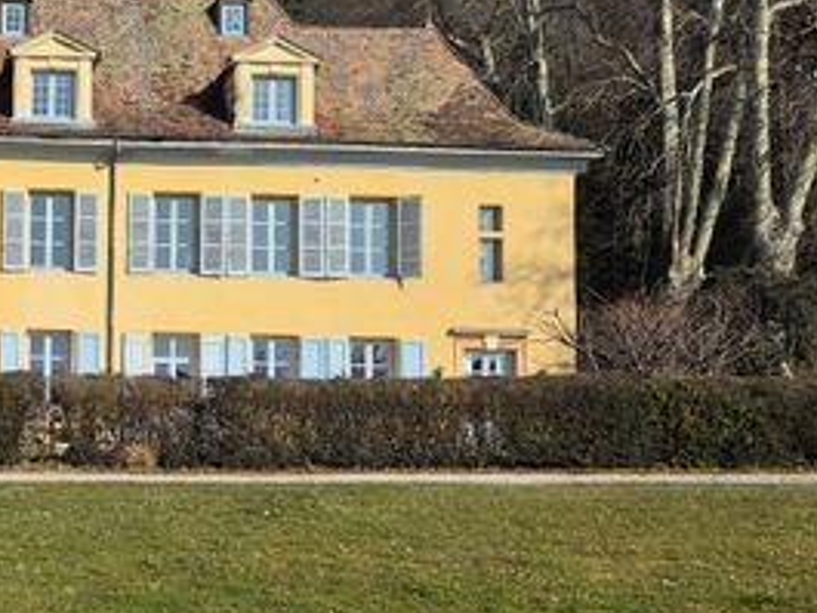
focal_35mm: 52
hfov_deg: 32.6
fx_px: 1228
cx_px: -68
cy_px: 311
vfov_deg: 28.1
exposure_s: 1/2848
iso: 25
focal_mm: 5.4
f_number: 1.8
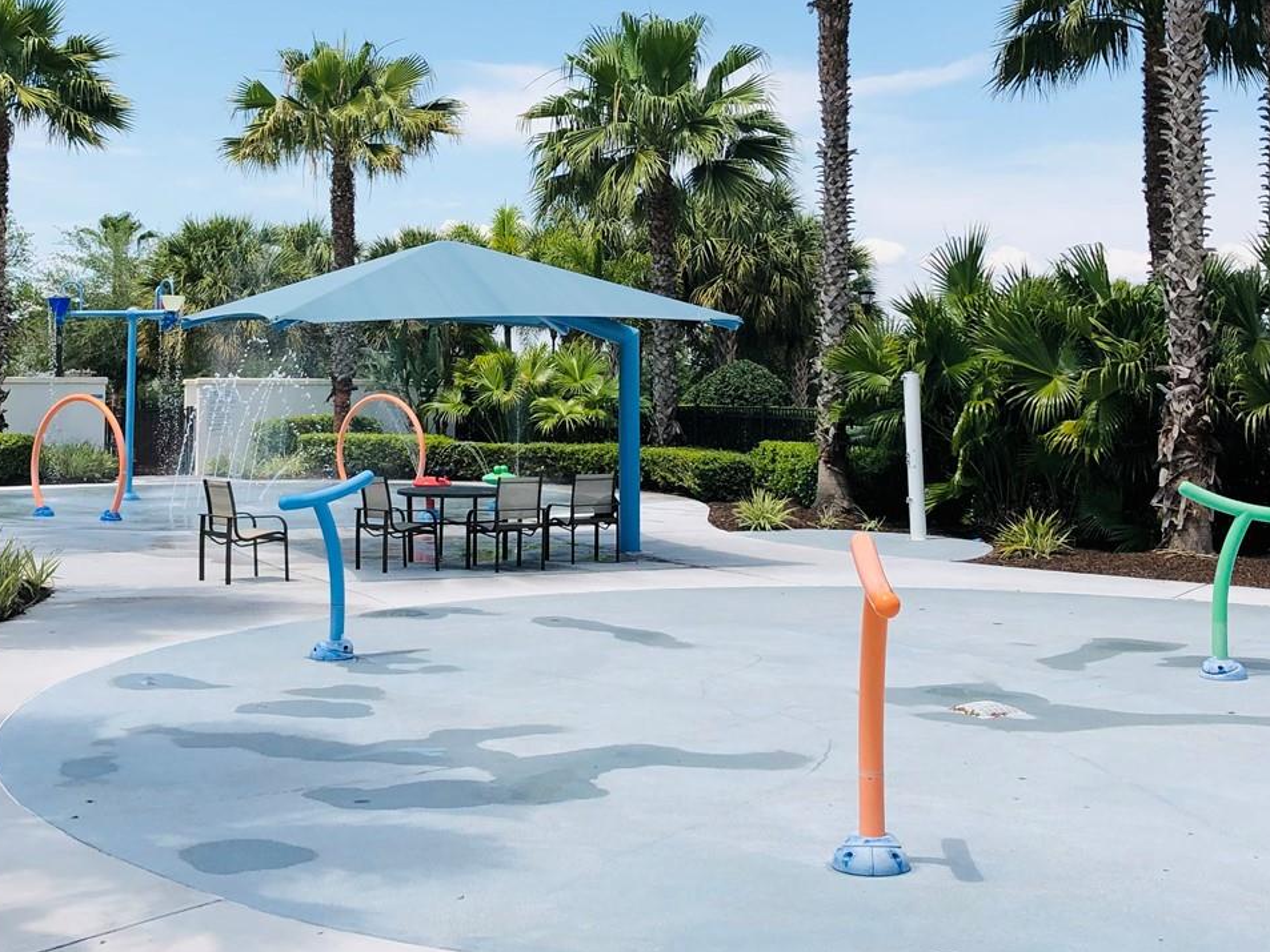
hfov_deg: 40.4
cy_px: 305
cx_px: 600
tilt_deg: +3.6
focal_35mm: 47
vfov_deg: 30.6
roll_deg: -0.2
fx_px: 1725
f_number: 1.8
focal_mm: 4
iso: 20
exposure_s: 1/1799
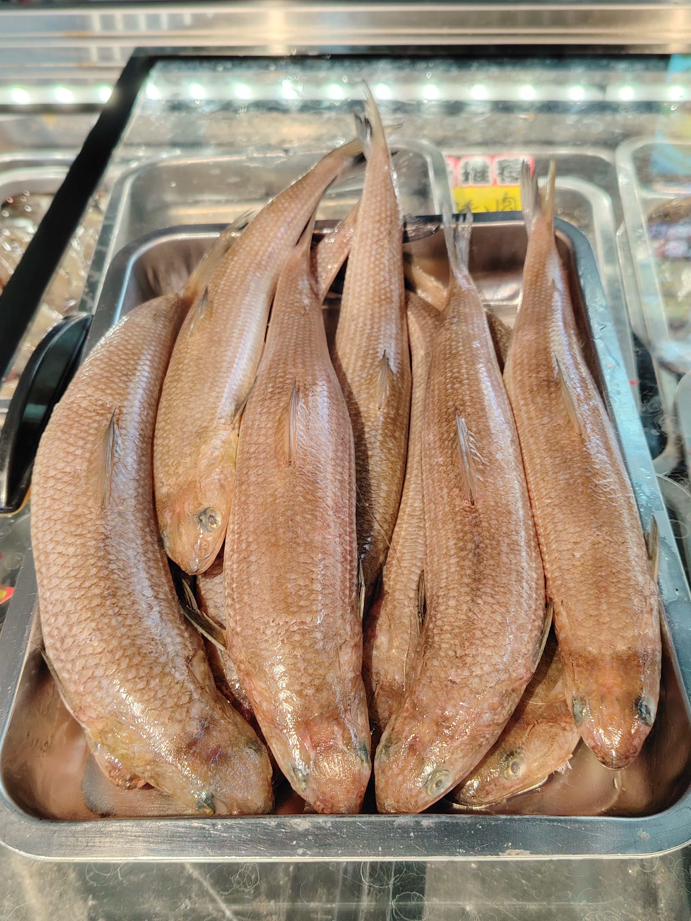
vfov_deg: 54.0
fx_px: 905
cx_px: 346
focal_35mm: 34
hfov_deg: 41.8
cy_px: 460
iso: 281
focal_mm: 5.25
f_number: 1.75
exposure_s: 1/50
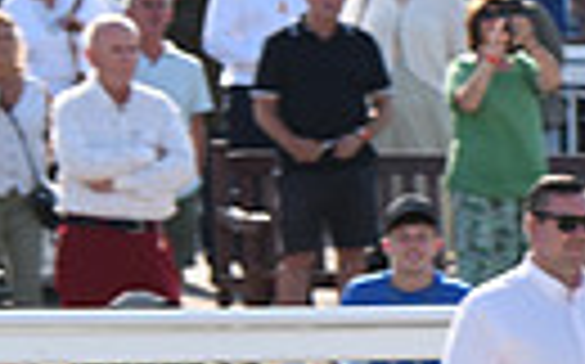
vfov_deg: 2.7
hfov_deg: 4.3
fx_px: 7630
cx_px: 1215
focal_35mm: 479
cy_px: 470
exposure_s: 1/1250
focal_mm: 105
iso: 640
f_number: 6.3
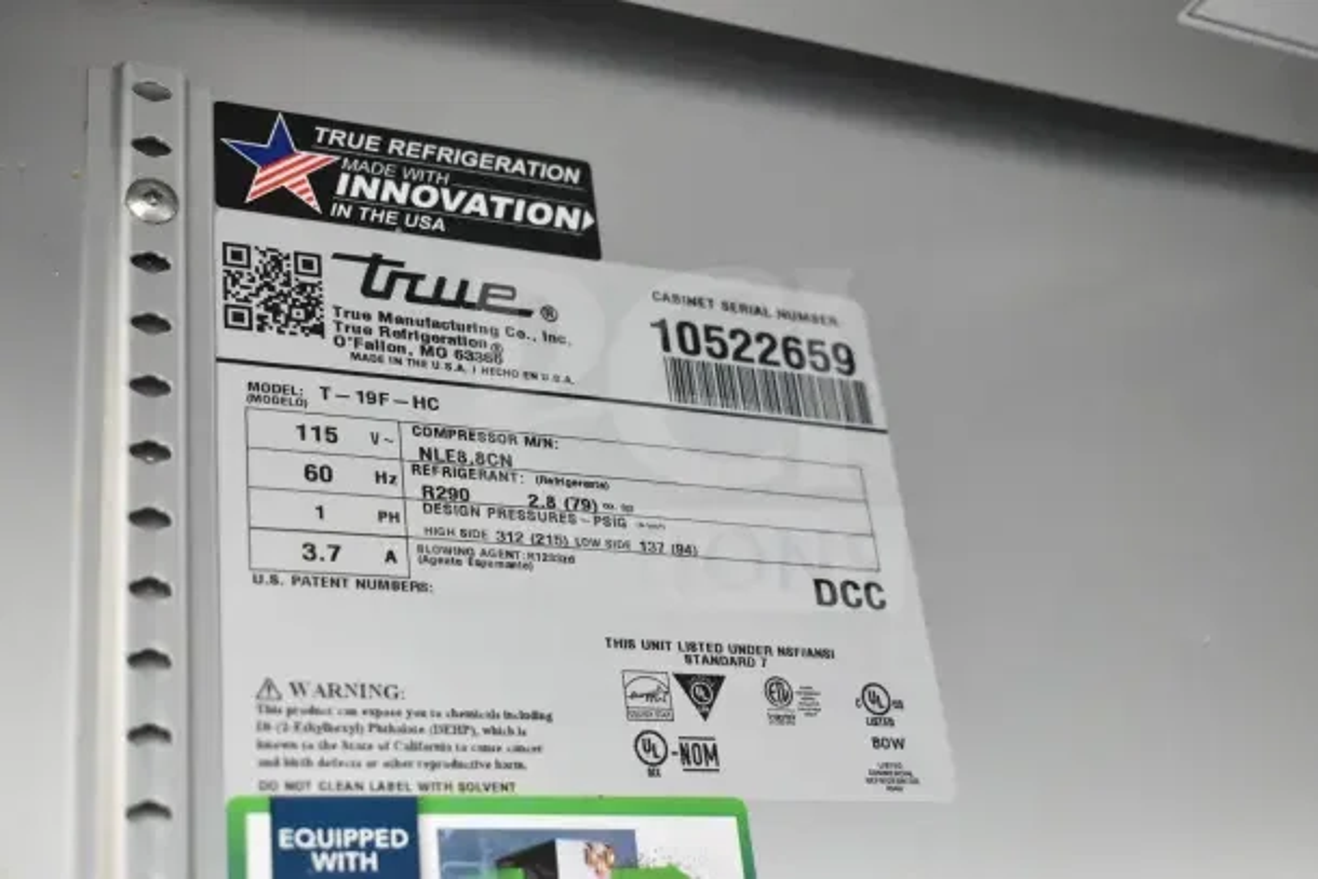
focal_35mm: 51
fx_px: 1867
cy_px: 440
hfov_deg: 38.9
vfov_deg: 26.5
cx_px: 659
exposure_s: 1/125
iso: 6400
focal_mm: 34
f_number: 5.6
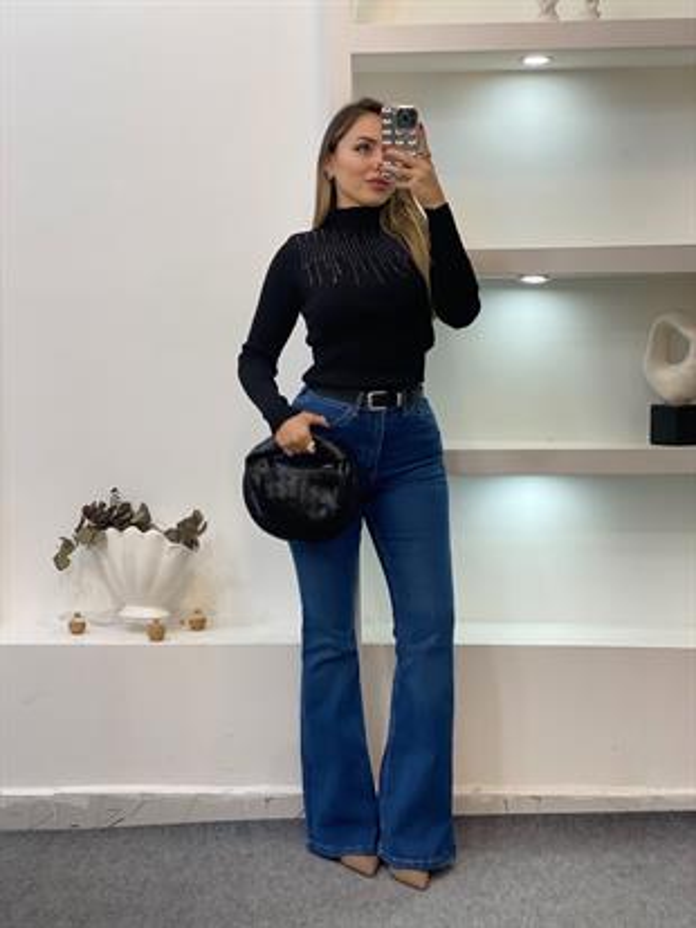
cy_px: 464
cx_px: 348
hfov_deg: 28.0
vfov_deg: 36.8
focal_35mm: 52
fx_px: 1393
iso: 80
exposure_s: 1/100
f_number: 2
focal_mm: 6
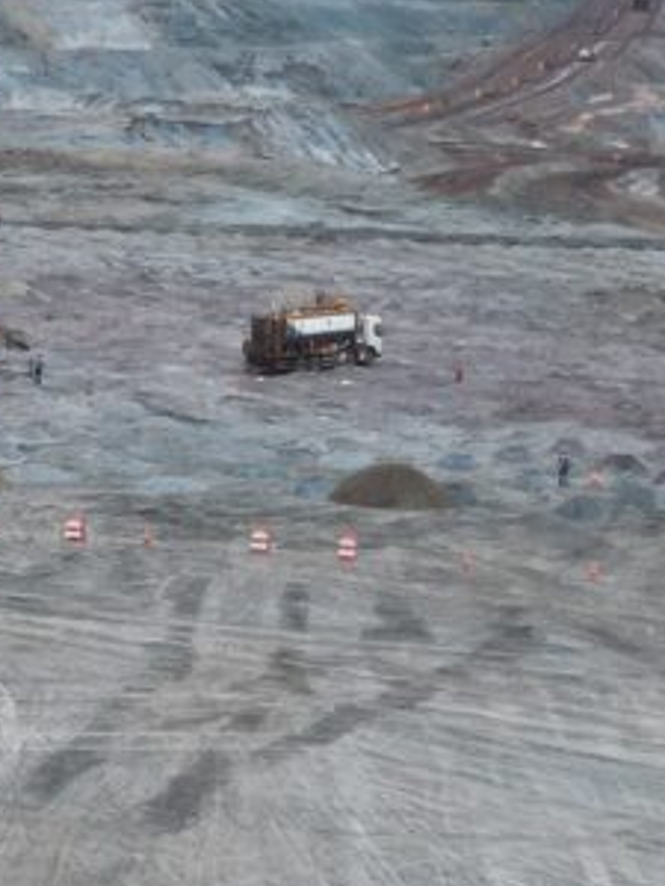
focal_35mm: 114
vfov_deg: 17.3
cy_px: 431
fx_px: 2920
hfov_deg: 12.3
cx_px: -358
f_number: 1.7
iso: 200
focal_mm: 6.72
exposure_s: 1/1250
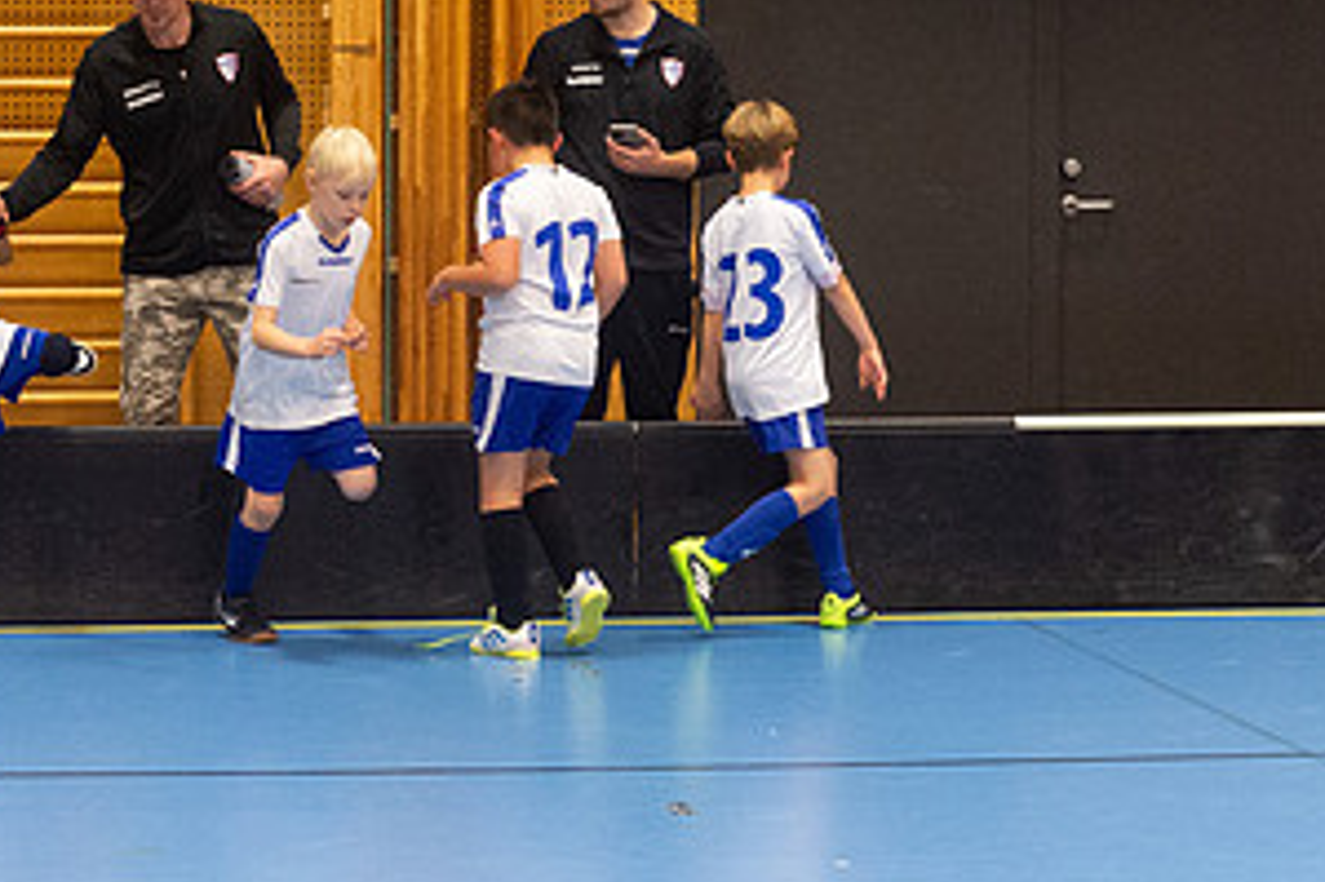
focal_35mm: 138
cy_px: 213
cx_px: 297
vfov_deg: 9.9
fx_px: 5076
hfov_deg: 14.8
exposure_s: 1/400
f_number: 3.5
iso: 8000
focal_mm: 70
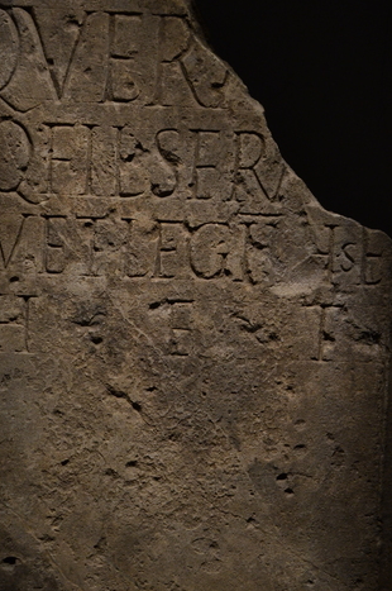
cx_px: 145
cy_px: 345
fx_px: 1327
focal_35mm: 81
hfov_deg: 16.8
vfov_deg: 25.1
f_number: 4.8
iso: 1600
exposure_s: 1/100
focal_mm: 38
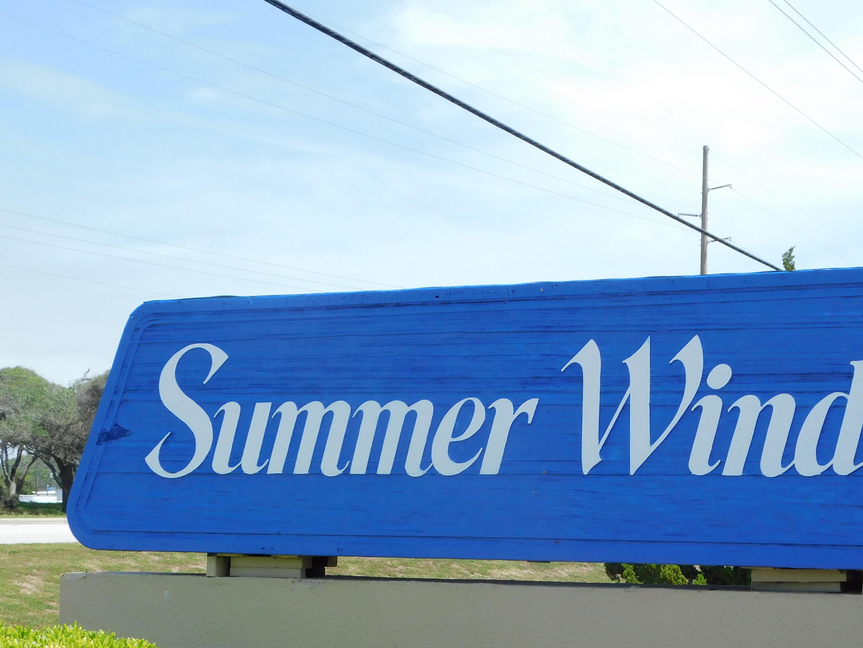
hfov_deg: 28.4
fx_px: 1695
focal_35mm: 68
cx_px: 562
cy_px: 430
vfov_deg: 21.5
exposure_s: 1/800
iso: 125
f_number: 3.8
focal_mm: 9
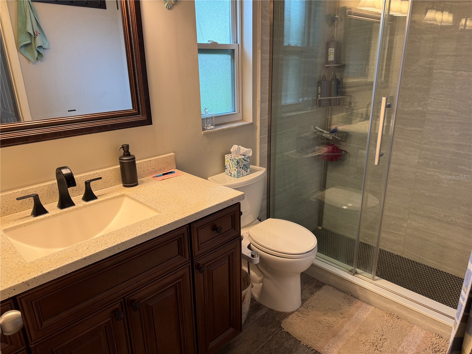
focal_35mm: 24
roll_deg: +0.6
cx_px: 236
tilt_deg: -19.3
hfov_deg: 71.6
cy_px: 177
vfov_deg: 56.8
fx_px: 327
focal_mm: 6.76
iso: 125
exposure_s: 1/60
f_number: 1.78
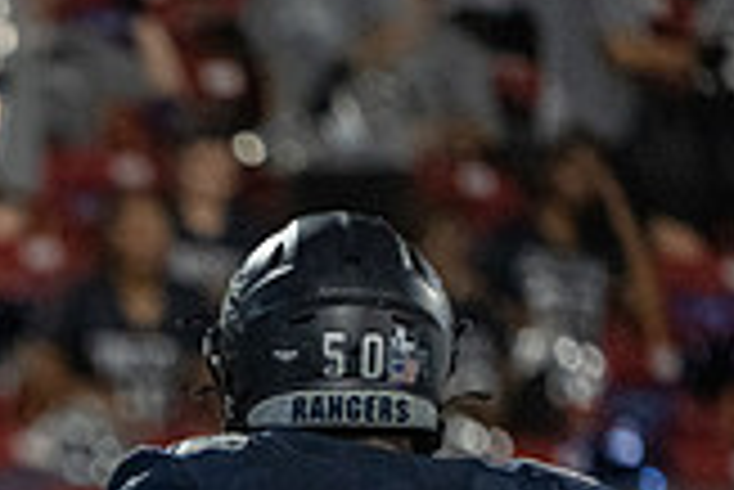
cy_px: 834
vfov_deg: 1.0
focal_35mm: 1313
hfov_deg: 1.6
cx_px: -333
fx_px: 26794
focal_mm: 370
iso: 10000
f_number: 5.6
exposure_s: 1/1000
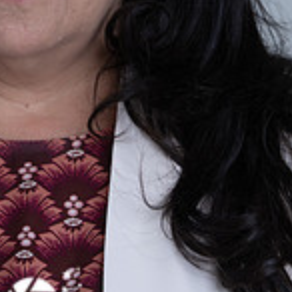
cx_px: 36
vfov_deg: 4.3
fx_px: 3913
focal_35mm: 410
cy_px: -30
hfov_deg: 4.3
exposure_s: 1/200
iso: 160
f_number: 5.6
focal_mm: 156
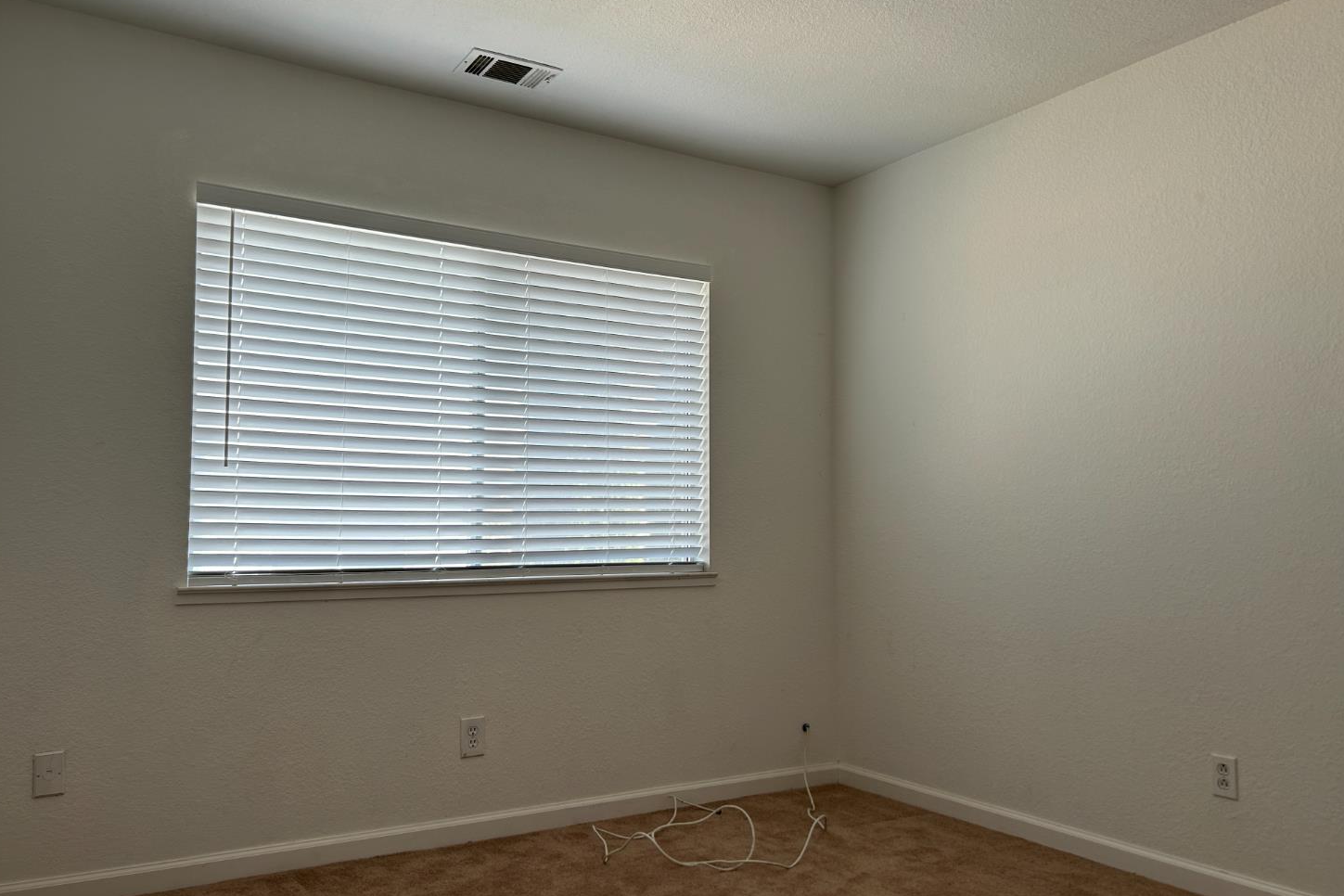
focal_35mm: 28
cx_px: 653
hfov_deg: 65.5
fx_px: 1045
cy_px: 471
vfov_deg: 46.4
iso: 32
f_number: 1.5
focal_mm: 5.7
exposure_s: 1/121
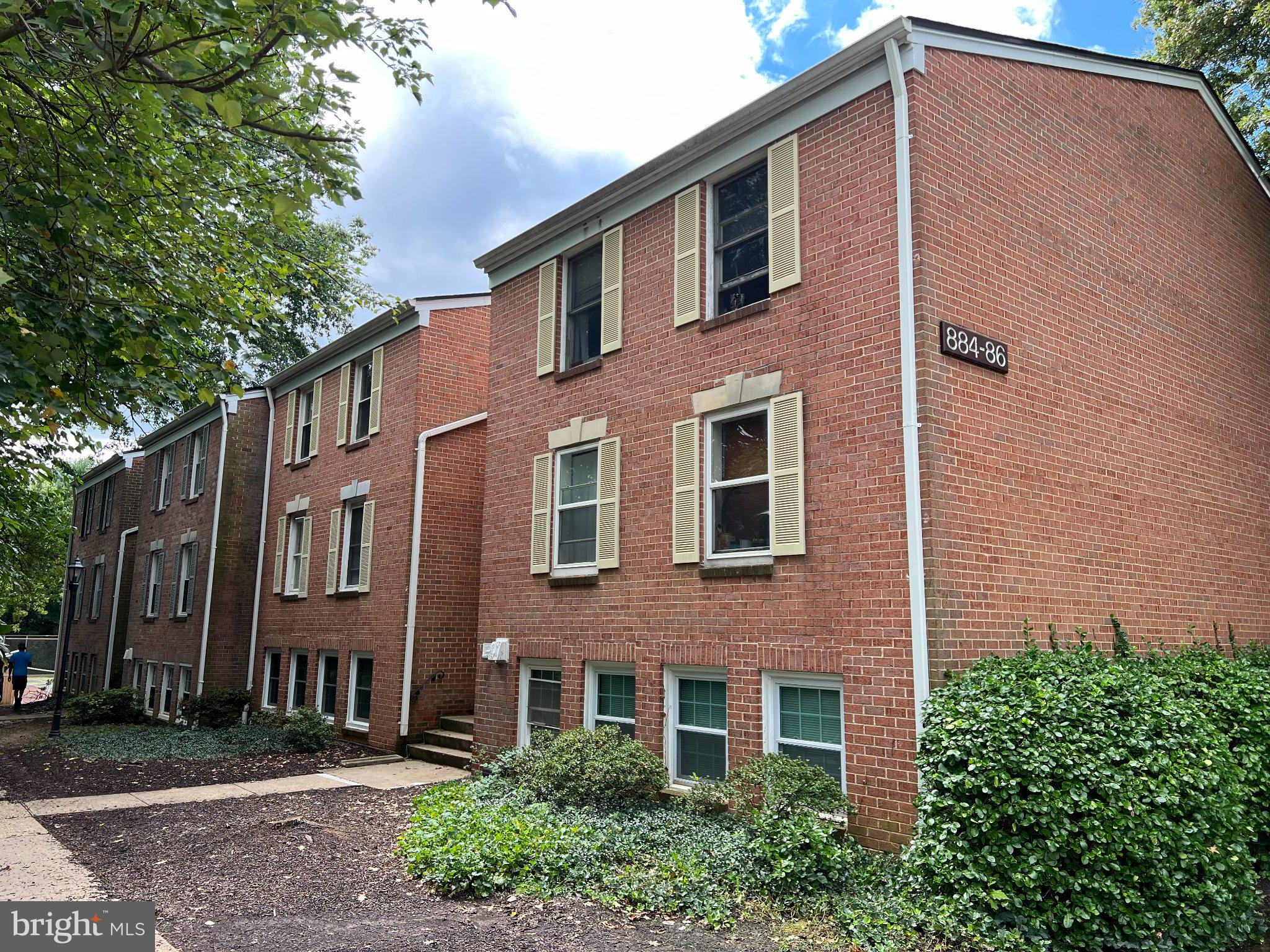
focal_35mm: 26
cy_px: 476
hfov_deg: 67.3
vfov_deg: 53.1
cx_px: 635
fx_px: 954
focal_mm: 5.7
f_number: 1.5
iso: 50
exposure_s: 1/621
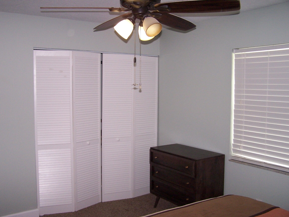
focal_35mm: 38
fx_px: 317
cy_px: 108
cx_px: 144
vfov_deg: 37.7
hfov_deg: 49.0
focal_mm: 6.3
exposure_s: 1/60
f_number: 2.8
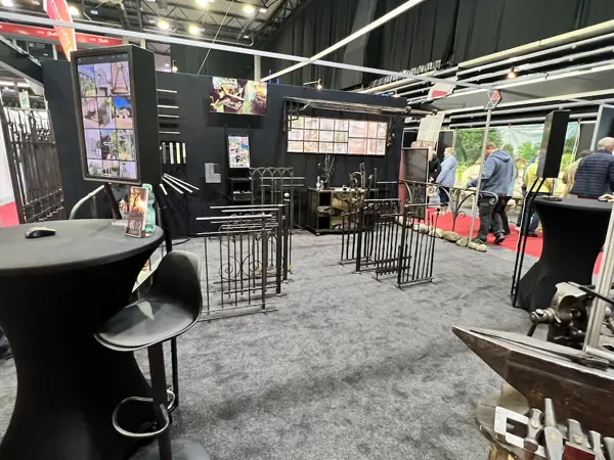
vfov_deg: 89.9
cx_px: 307
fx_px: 231
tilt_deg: -11.5
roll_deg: -1.5
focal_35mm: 13
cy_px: 230
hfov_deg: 106.2
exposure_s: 1/50
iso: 320
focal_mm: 1.57
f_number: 1.8
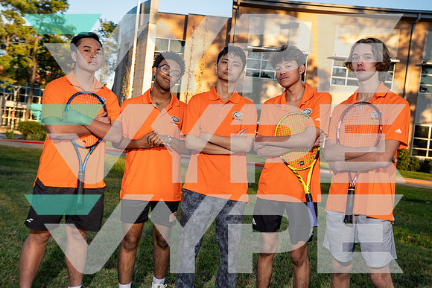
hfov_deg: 45.4
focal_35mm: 43
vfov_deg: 31.2
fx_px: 516
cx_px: 216
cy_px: 144
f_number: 5.6
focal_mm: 43
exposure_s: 1/250
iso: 250
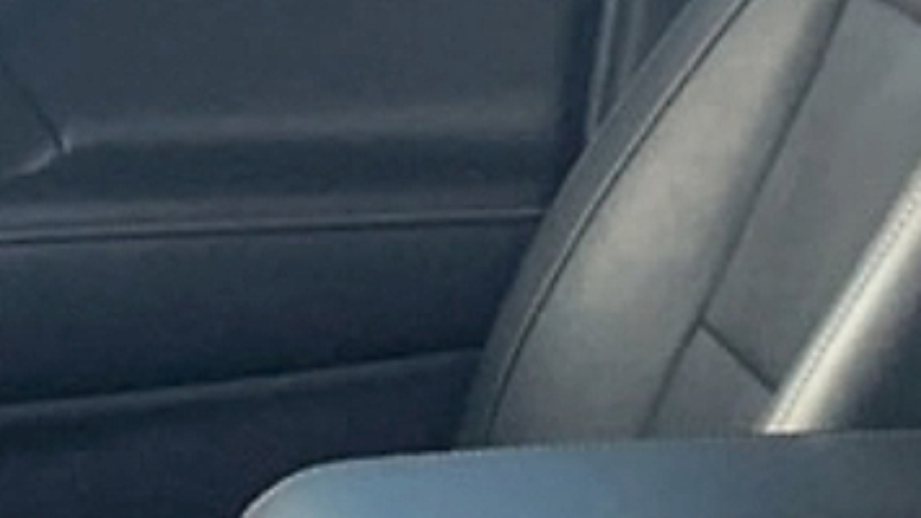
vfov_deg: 8.2
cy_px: 484
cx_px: 173
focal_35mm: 147
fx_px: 3589
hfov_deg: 14.5
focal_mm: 3
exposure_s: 1/60
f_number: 1.8
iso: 100
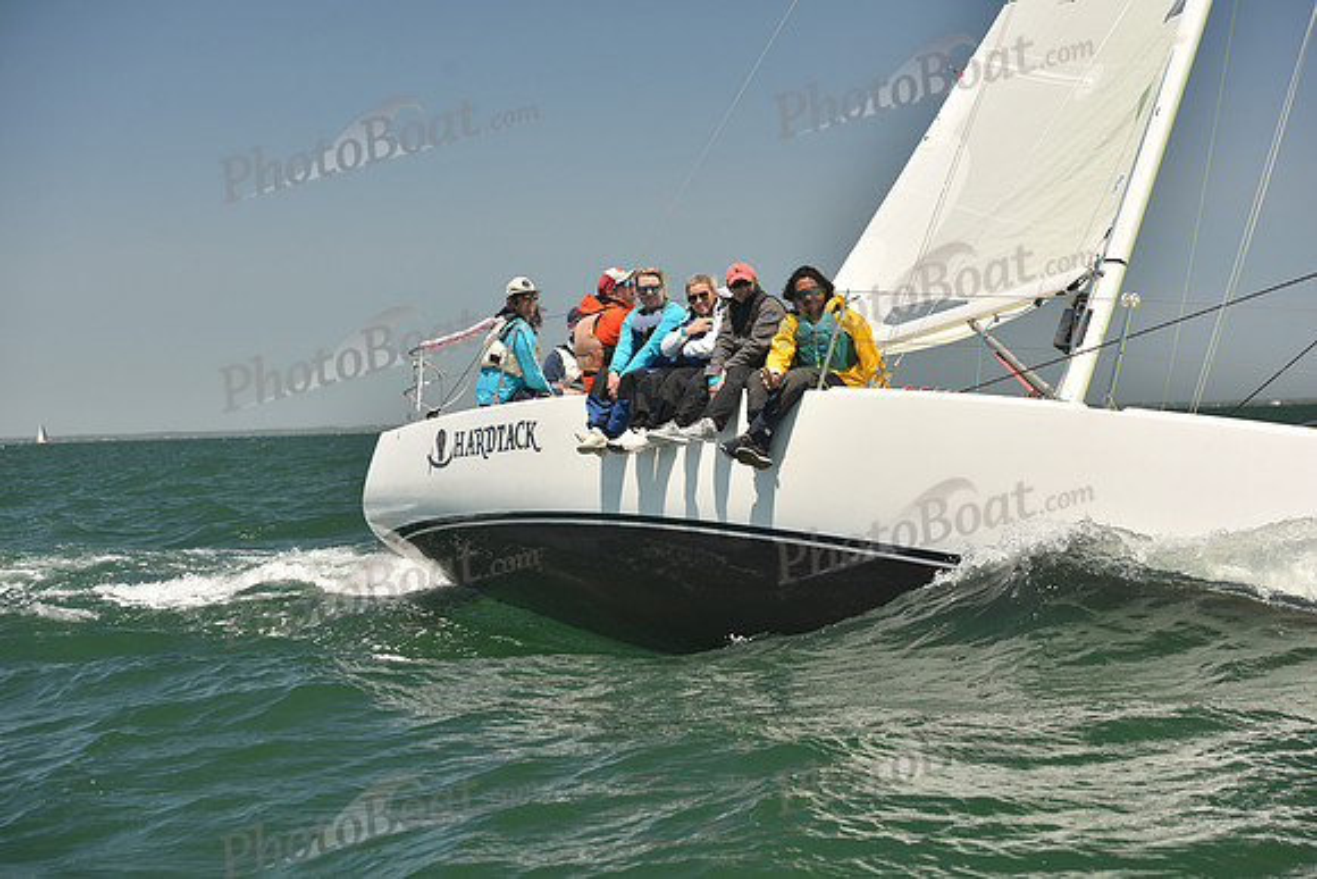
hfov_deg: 23.9
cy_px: 440
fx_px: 3110
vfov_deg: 16.1
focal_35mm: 85
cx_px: 658
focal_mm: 85
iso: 250
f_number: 5
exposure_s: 1/800
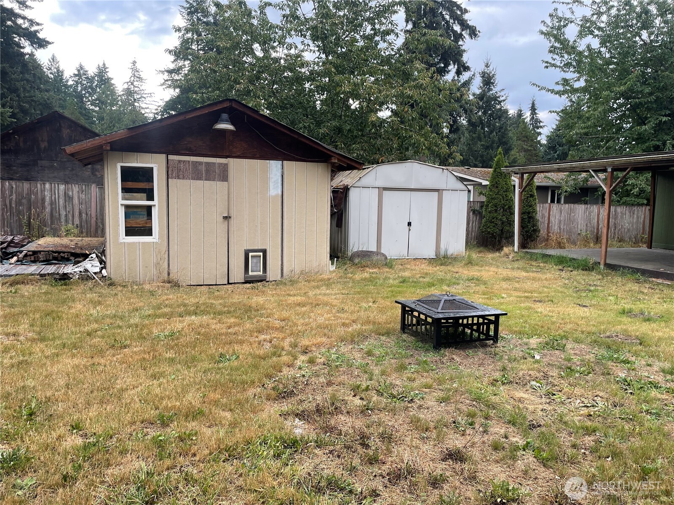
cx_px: 337
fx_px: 506
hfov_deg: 67.3
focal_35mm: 26
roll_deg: -0.6
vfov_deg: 53.1
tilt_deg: -5.8
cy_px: 252
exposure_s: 1/256
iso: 32
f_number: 1.6
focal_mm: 4.2
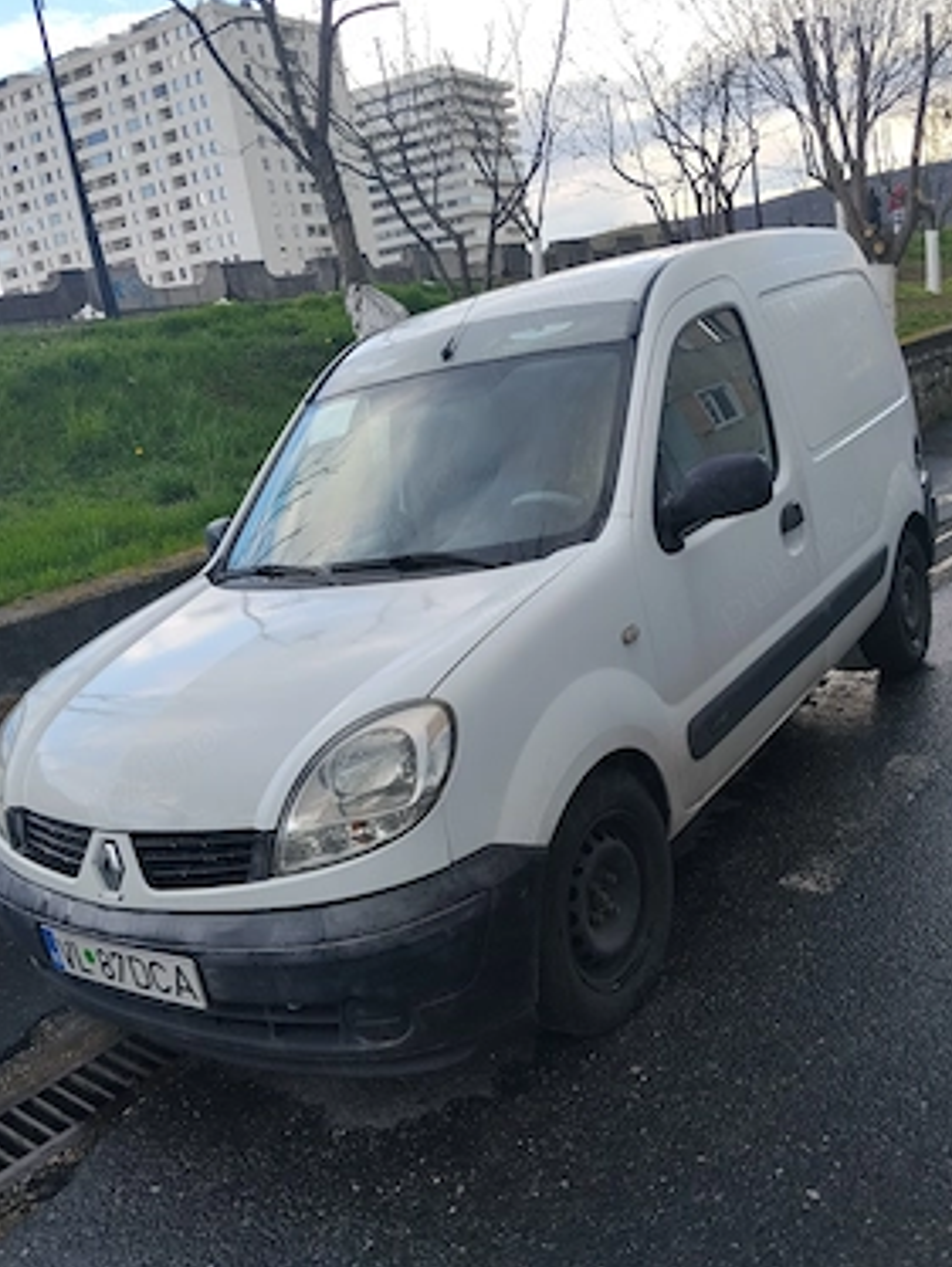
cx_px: 468
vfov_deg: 58.3
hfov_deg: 45.5
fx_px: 1135
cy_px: 603
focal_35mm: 31
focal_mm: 4.22
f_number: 1.8
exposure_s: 1/378
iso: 50
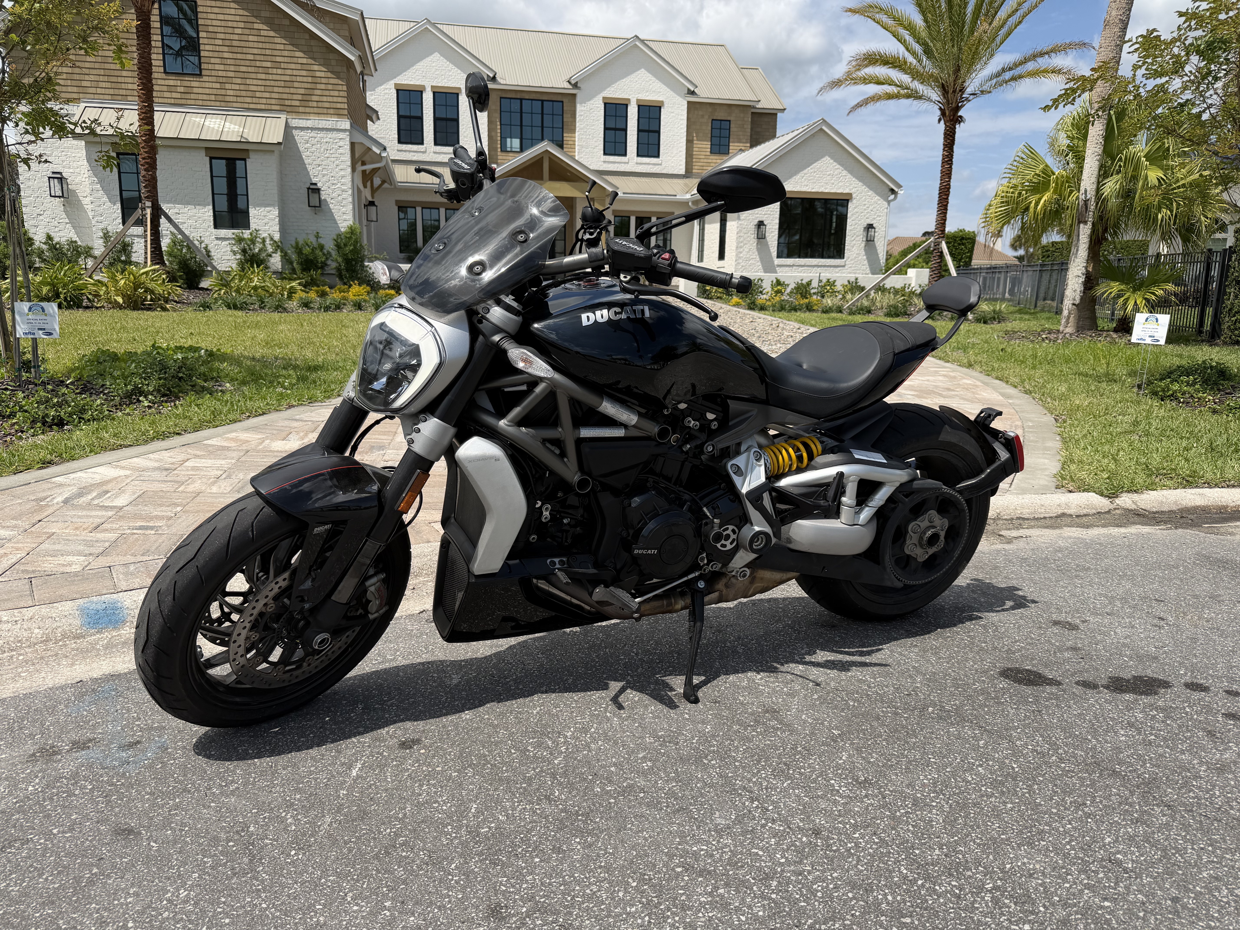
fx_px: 860
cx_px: 620
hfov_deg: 71.6
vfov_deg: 56.8
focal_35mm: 24
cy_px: 465
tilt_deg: -12.0
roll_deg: -1.4
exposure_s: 1/4975
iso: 80
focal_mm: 6.76
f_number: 1.78
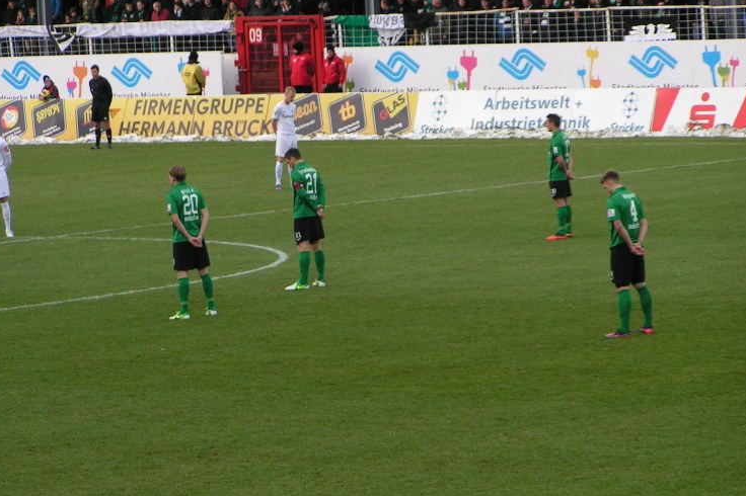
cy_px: 193
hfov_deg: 8.8
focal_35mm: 233
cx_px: 348
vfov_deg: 5.9
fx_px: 4826
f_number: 3.5
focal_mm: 31.5
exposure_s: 1/250
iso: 80
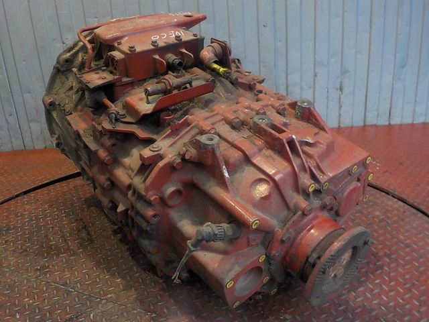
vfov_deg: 46.8
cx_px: 214
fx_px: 372
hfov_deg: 60.0
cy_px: 161
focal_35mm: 30
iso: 320
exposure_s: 1/30
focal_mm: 4.1
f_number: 3.3
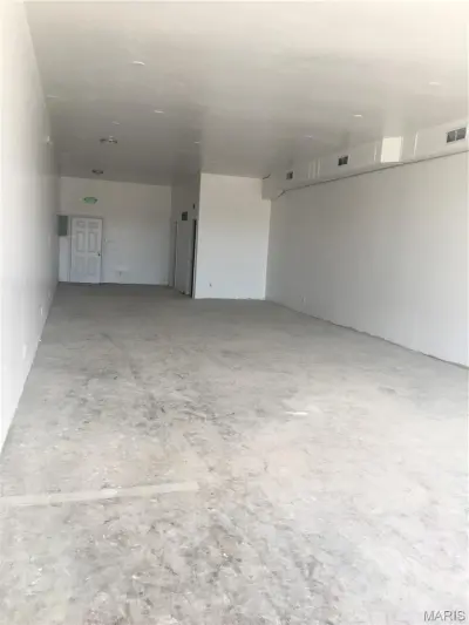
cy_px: 312
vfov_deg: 61.6
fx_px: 524
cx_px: 234
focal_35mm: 29
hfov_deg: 48.2
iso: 32
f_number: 2.2
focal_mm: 4.15
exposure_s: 1/120
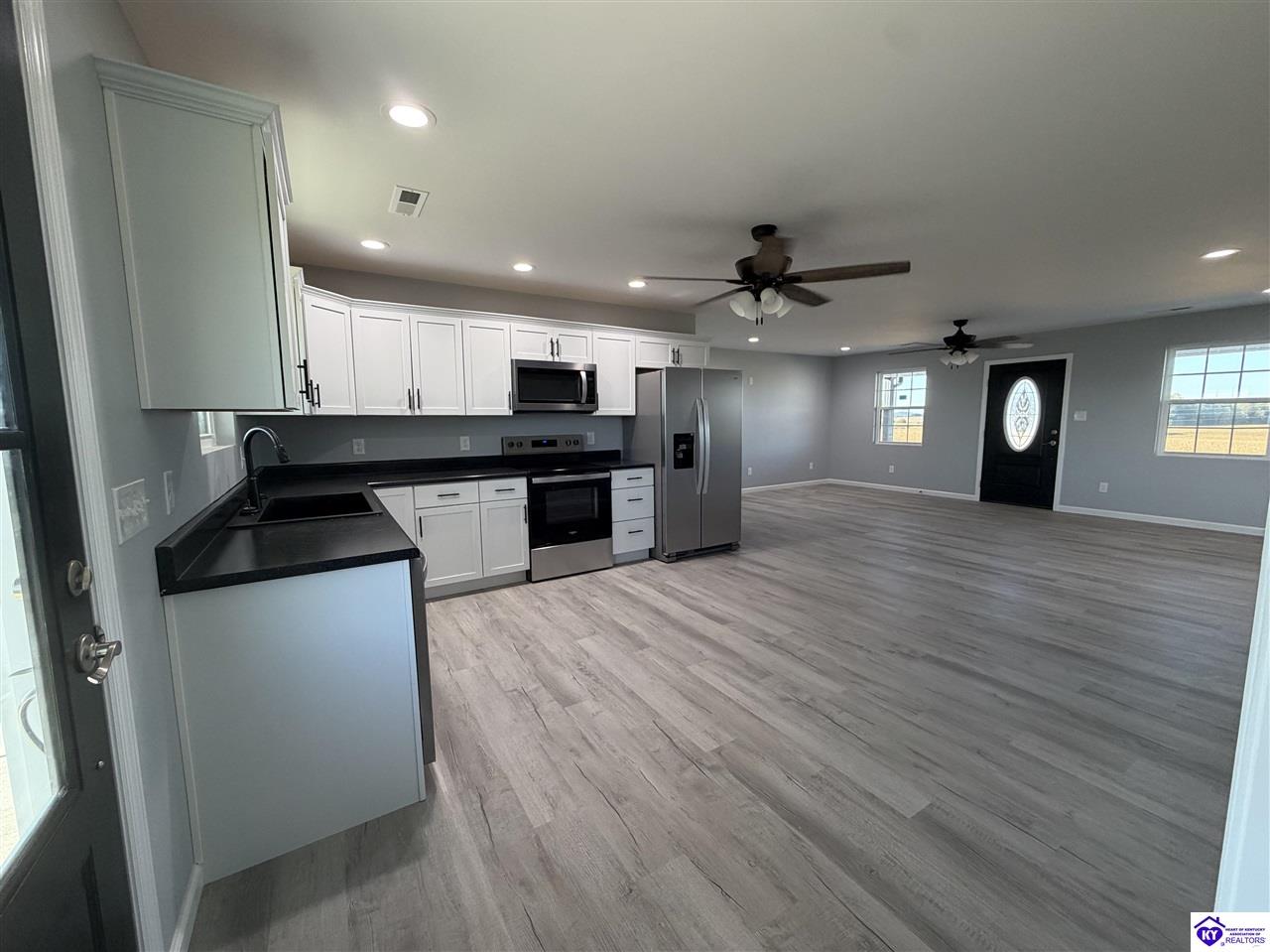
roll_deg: +0.5
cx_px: 635
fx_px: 513
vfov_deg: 85.6
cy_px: 476
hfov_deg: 102.1
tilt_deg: -8.5
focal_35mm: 14
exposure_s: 1/120
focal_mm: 2.22
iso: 160
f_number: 2.2
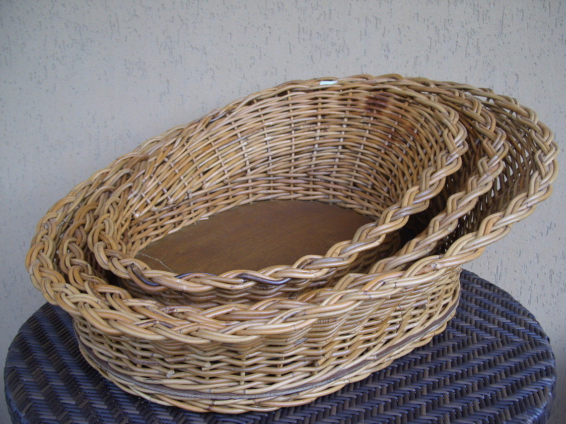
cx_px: 293
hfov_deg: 46.8
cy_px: 216
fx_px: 654
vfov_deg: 36.0
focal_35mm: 40
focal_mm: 7.8
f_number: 2.8
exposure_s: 1/135
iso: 50
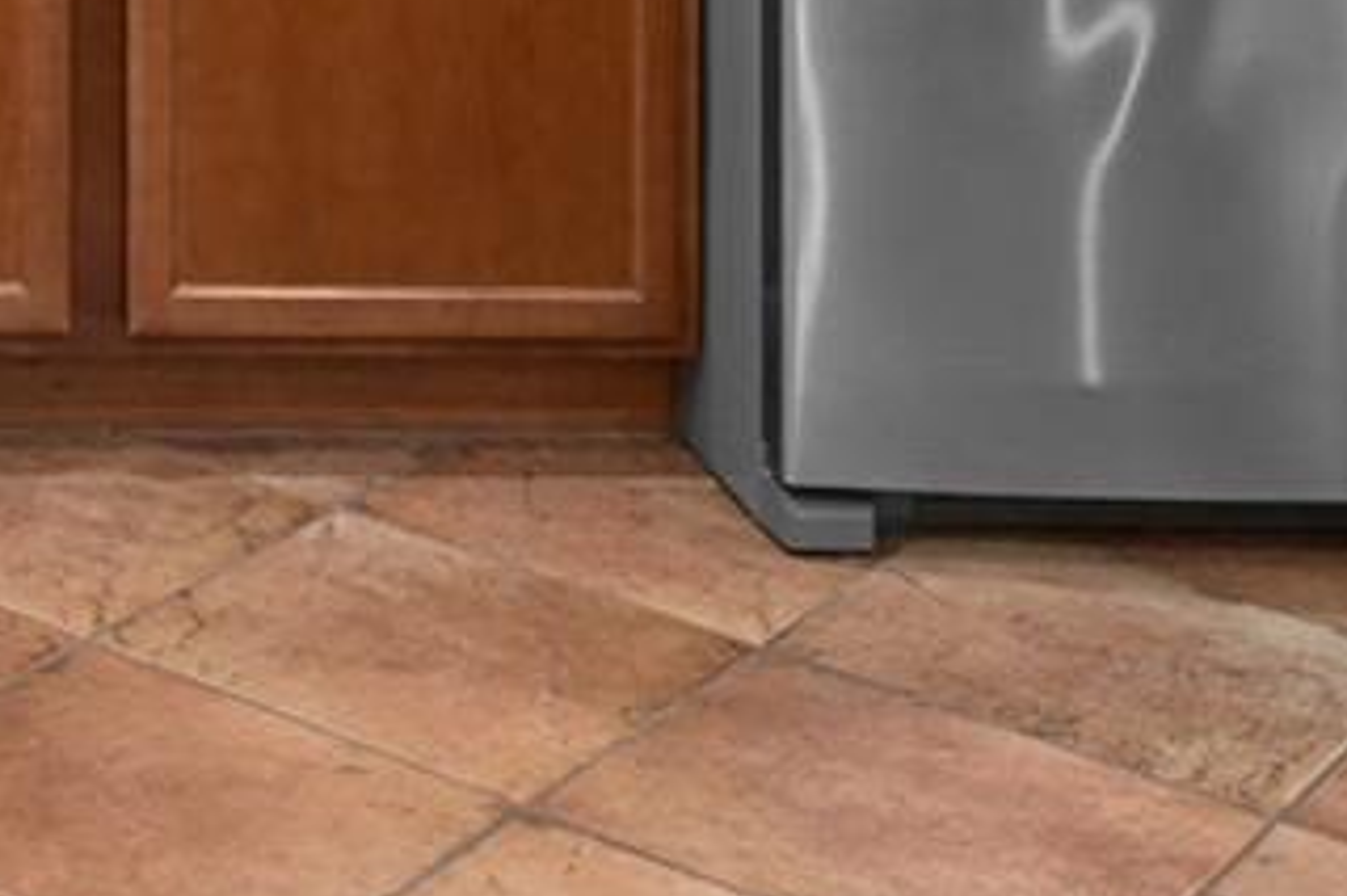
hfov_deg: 19.2
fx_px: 3366
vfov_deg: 13.6
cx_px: -779
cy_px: -719
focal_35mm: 90
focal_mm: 18
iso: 320
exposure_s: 1/2
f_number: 9
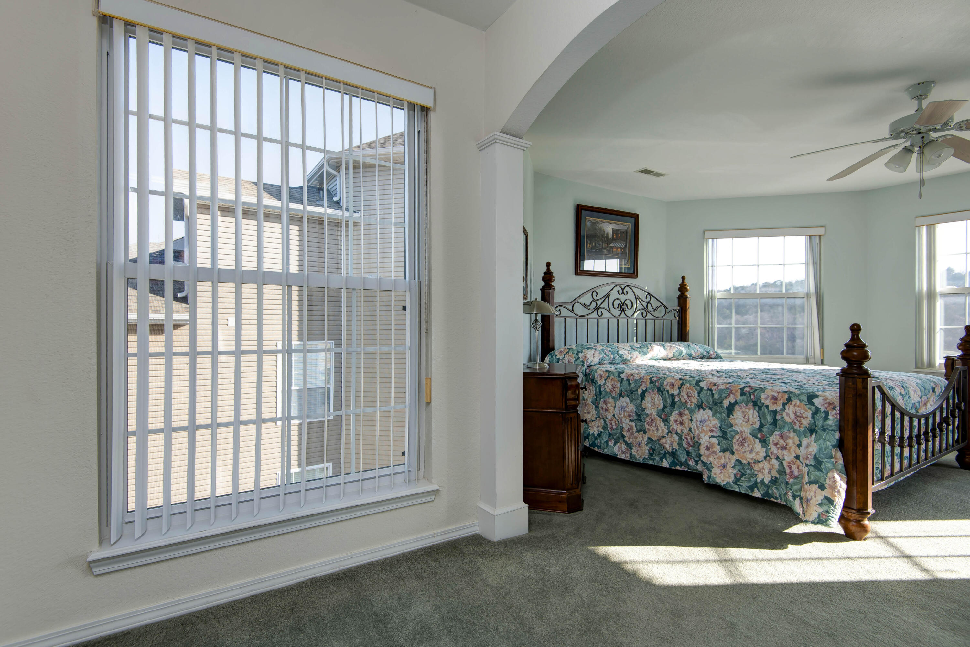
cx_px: 485
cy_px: 324
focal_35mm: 16
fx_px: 431
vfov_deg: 73.8
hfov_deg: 96.7
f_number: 6.3
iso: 125
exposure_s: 1/50
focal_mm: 16
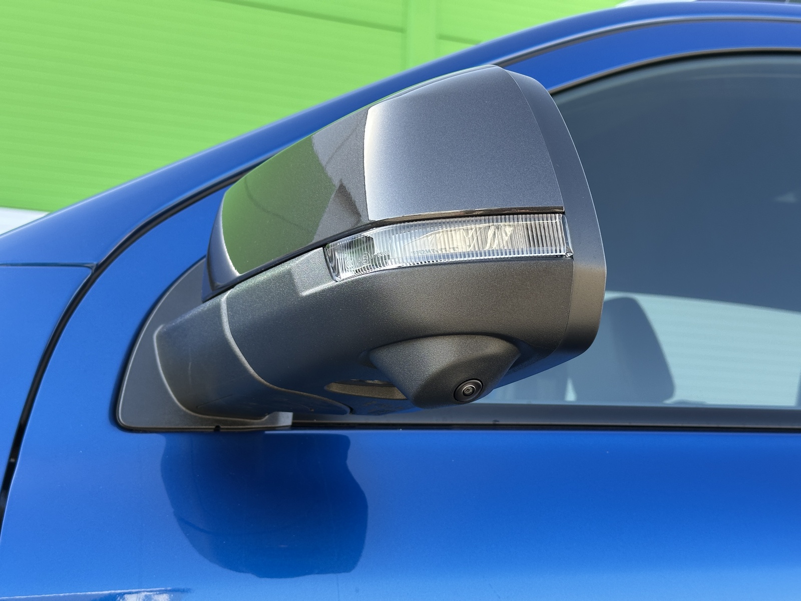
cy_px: 300
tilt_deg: +9.9
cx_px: 400
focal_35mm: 48
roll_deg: -1.1
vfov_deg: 30.3
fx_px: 1111
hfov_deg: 39.7
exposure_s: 1/306
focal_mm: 6.86
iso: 64
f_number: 1.78
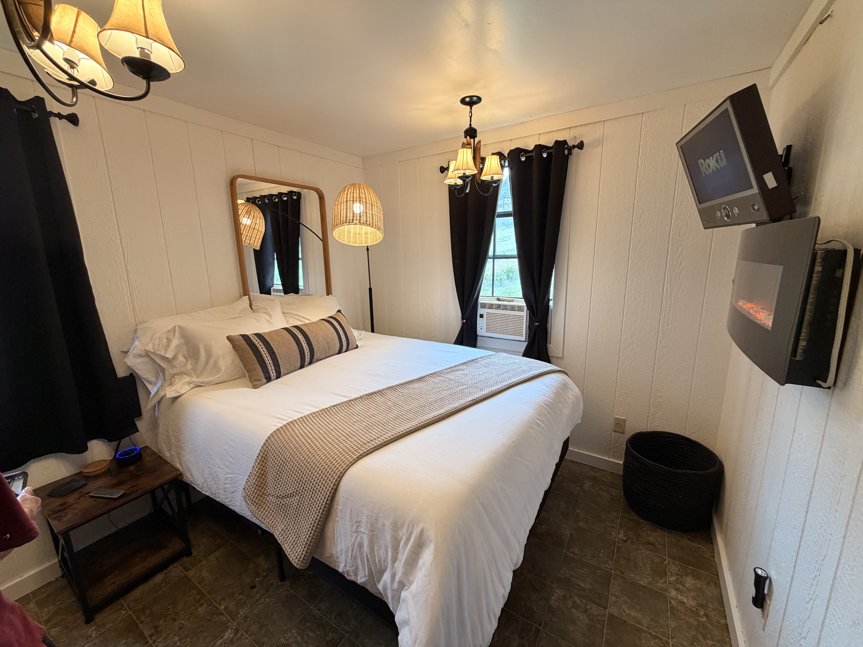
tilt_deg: -10.2
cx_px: 432
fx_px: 349
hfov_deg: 102.1
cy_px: 324
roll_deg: +1.3
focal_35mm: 14
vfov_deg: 85.7
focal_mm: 2.22
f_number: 2.2
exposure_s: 1/120
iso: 250
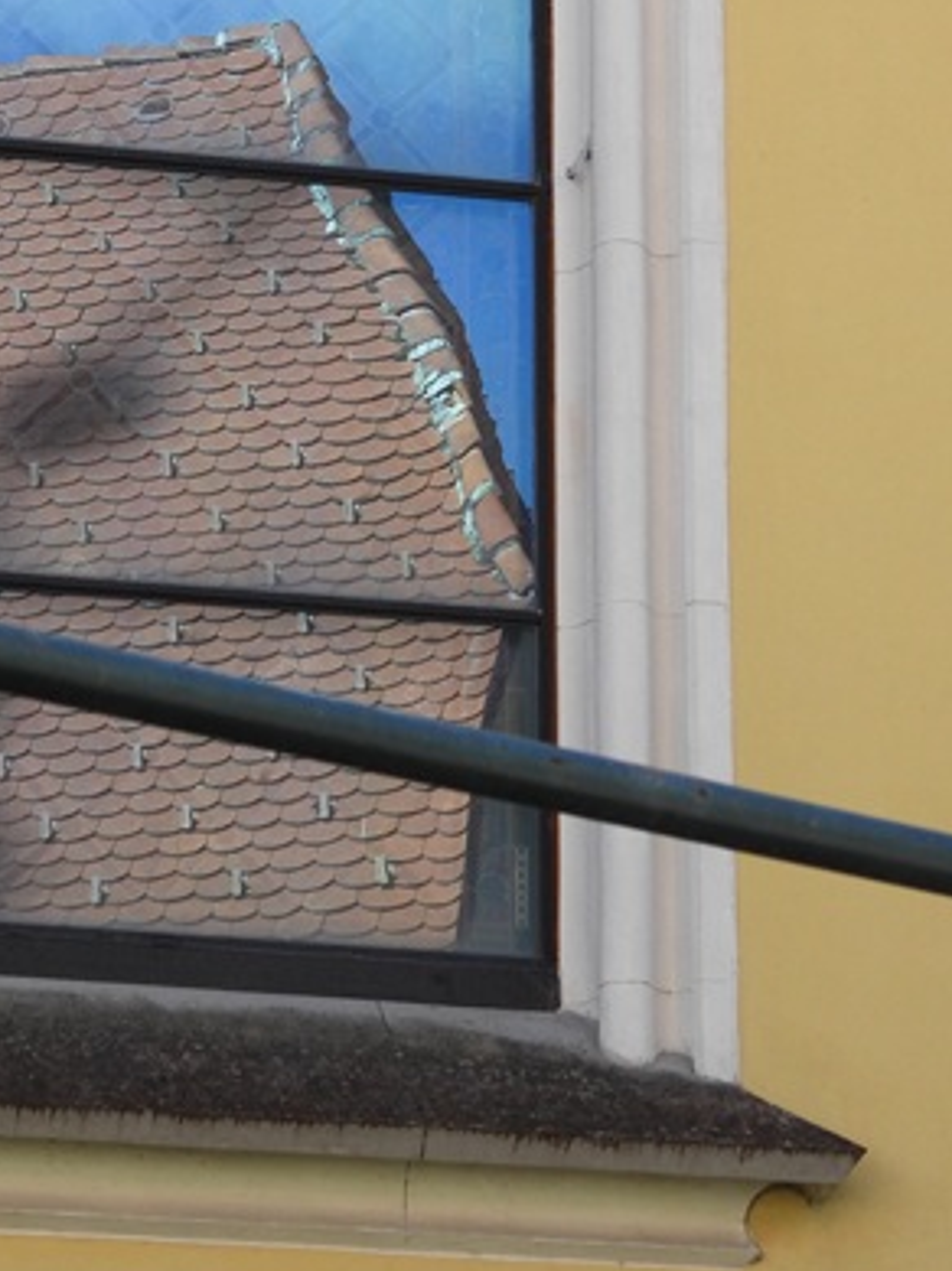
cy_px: 192
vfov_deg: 10.1
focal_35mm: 195
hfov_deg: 7.6
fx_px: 7158
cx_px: 183
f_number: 4
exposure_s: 1/250
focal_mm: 17
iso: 100
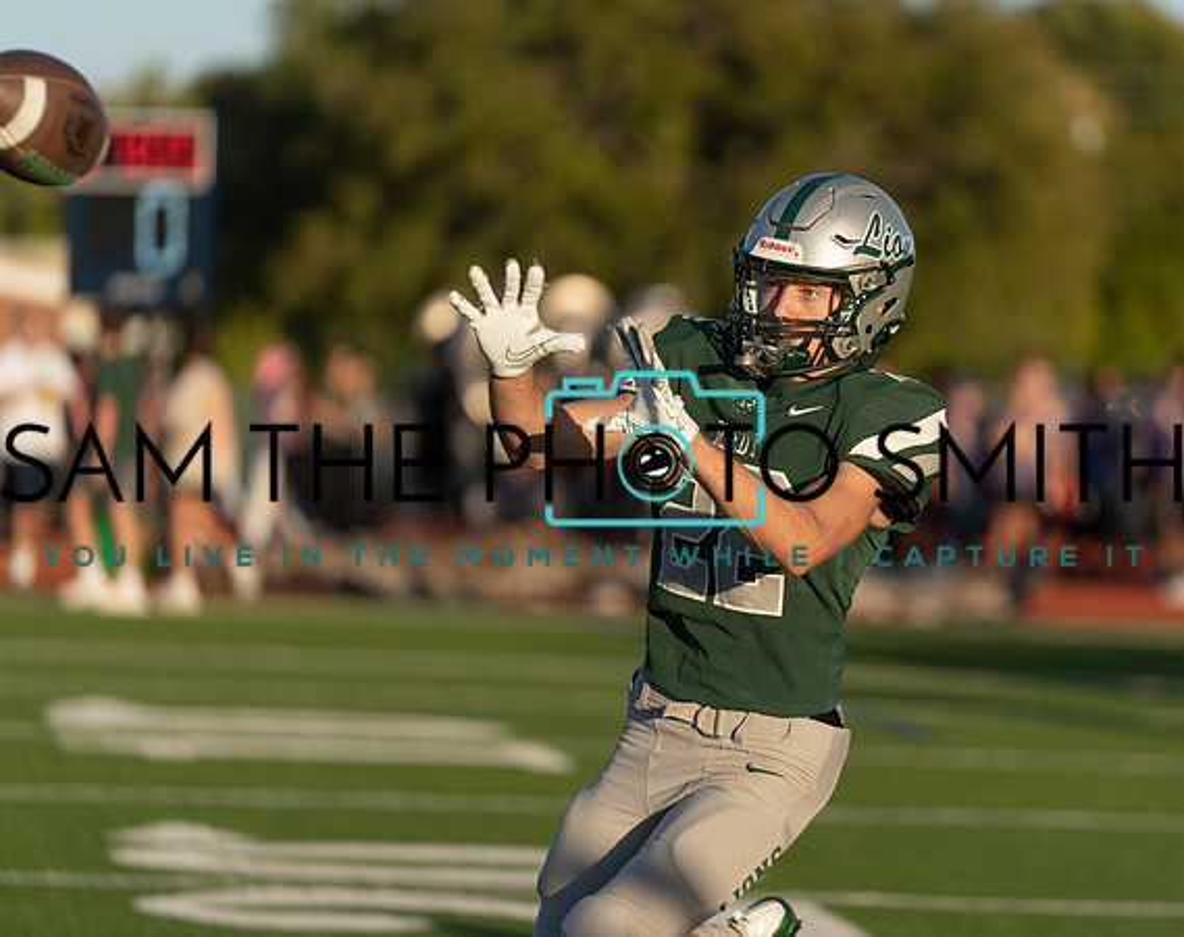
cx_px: 714
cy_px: 460
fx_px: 8076
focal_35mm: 232
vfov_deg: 6.6
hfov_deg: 8.4
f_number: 2.8
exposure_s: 1/2000
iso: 125
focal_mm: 200
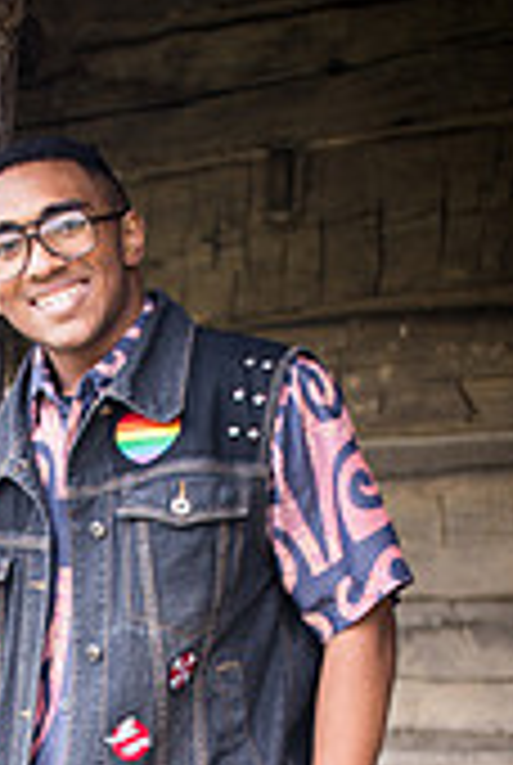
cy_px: 886
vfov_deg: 10.9
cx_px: 32
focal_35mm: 185
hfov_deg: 7.4
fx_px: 3938
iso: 200
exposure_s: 1/40
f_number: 2.8
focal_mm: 70
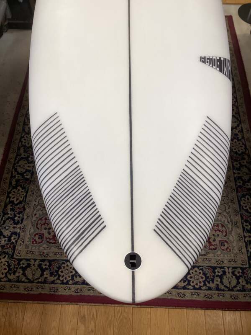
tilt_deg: -59.2
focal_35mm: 31
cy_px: 168
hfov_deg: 45.4
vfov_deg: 58.4
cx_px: 126
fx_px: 300
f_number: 2.4
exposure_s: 1/120
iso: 80
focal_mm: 3.3
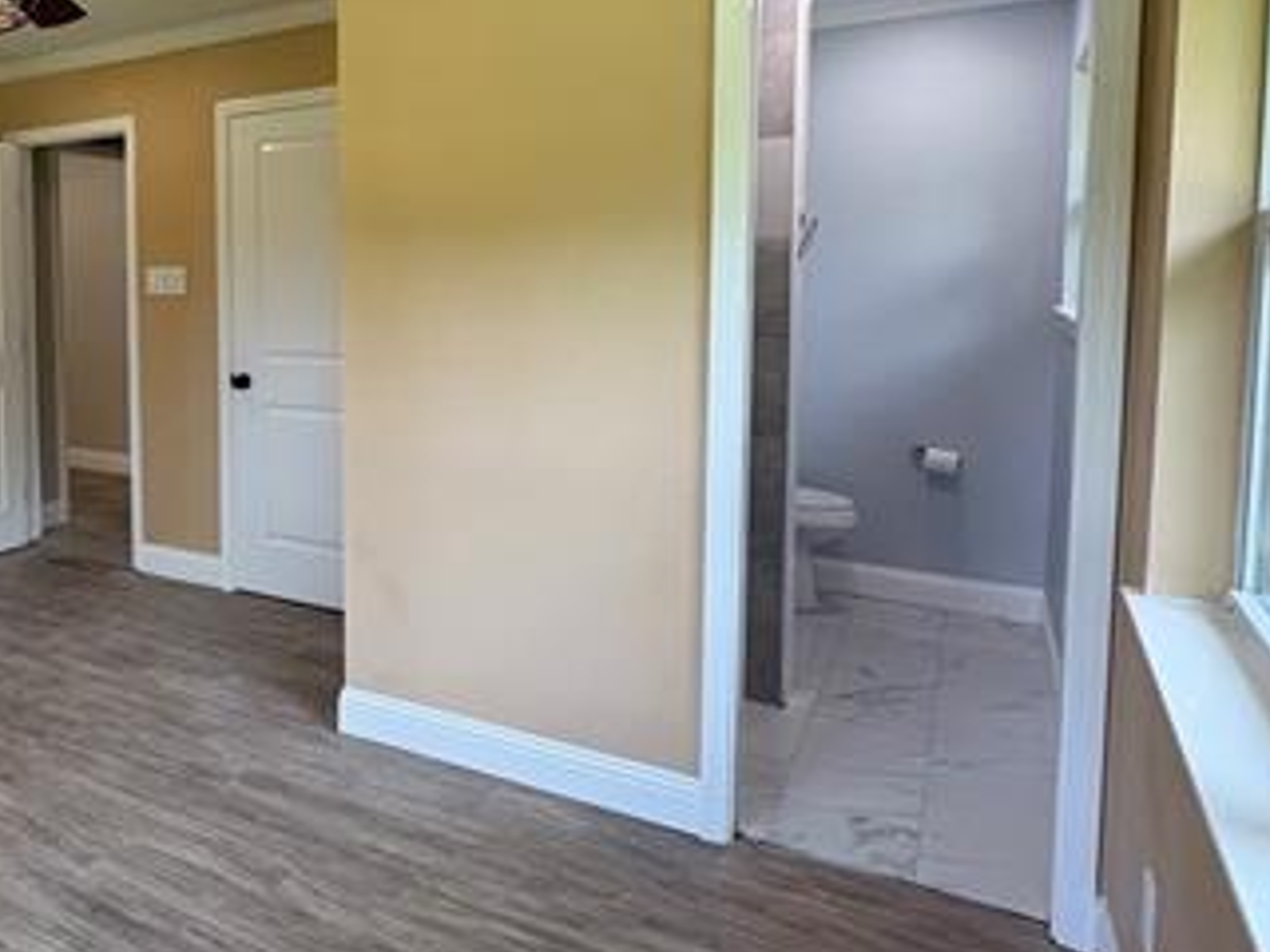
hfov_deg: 57.7
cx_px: 218
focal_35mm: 28
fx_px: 1027
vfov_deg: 49.1
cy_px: 341
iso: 100
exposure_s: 1/120
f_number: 2.2
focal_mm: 2.22
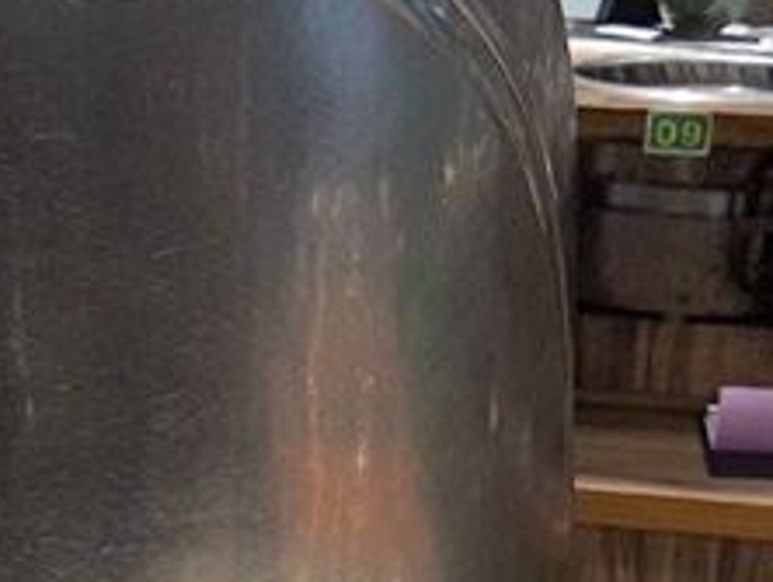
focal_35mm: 117
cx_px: -35
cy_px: 836
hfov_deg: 16.4
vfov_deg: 12.2
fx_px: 2616
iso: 200
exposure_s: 1/120
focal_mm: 4.32
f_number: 1.7
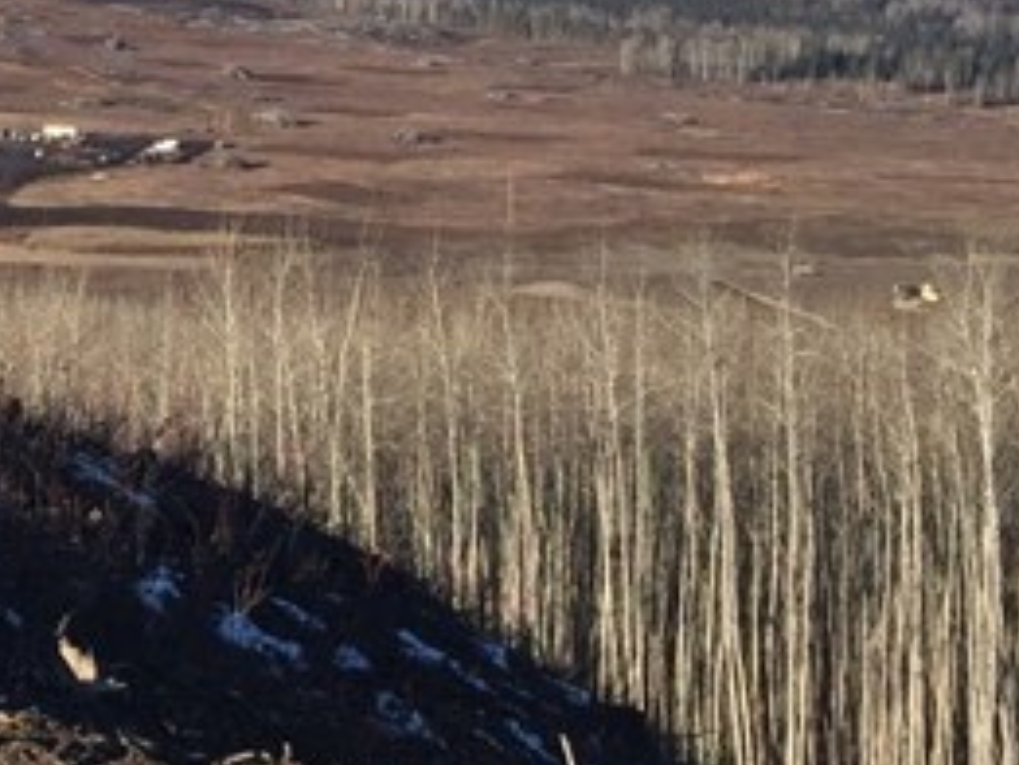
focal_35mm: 100
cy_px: 197
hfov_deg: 18.8
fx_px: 2945
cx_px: -133
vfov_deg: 14.7
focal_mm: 4.15
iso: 32
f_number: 2.2
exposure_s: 1/1647
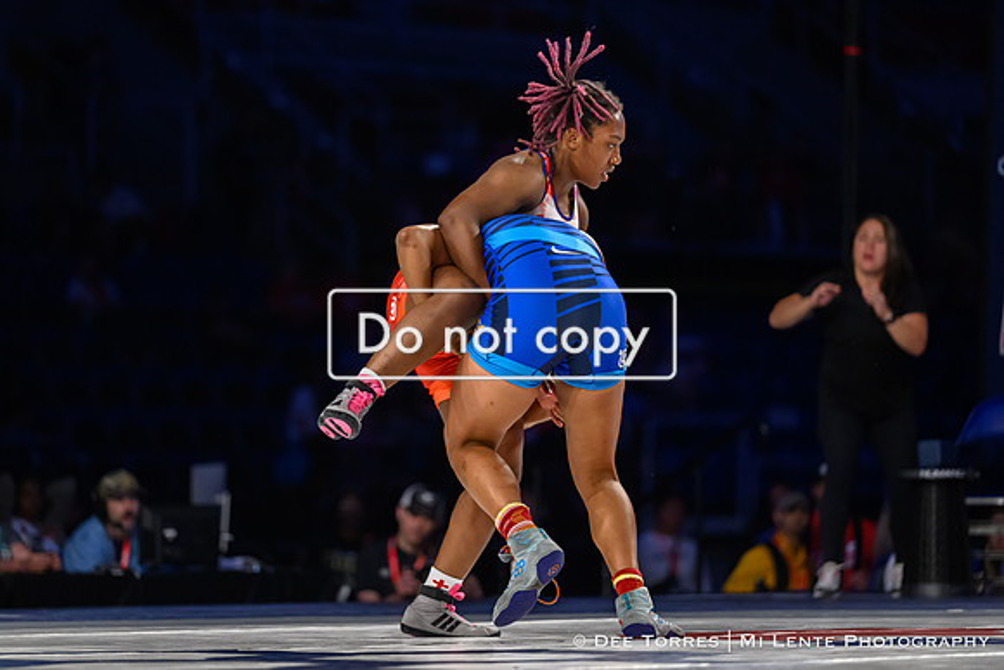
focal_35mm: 171
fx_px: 4775
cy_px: 316
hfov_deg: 12.0
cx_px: 470
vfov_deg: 8.0
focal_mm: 160
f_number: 2.8
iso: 4500
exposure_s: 1/800
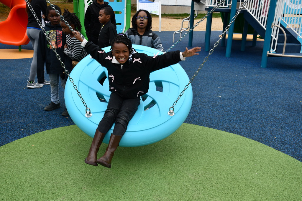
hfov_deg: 49.5
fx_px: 327
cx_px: 151
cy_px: 100
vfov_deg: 34.2
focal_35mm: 39
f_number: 6.3
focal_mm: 26
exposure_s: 1/250
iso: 200
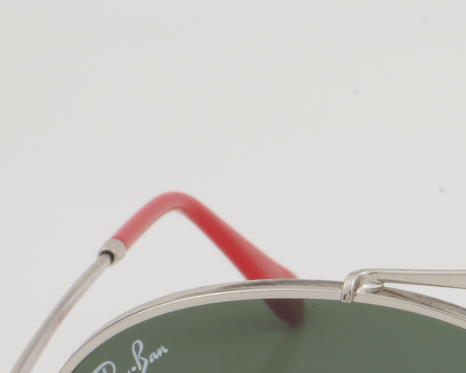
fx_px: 3372
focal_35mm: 244
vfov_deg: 6.3
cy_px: 466
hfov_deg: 7.8
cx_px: 712
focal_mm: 55
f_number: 32
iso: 100
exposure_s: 1/3
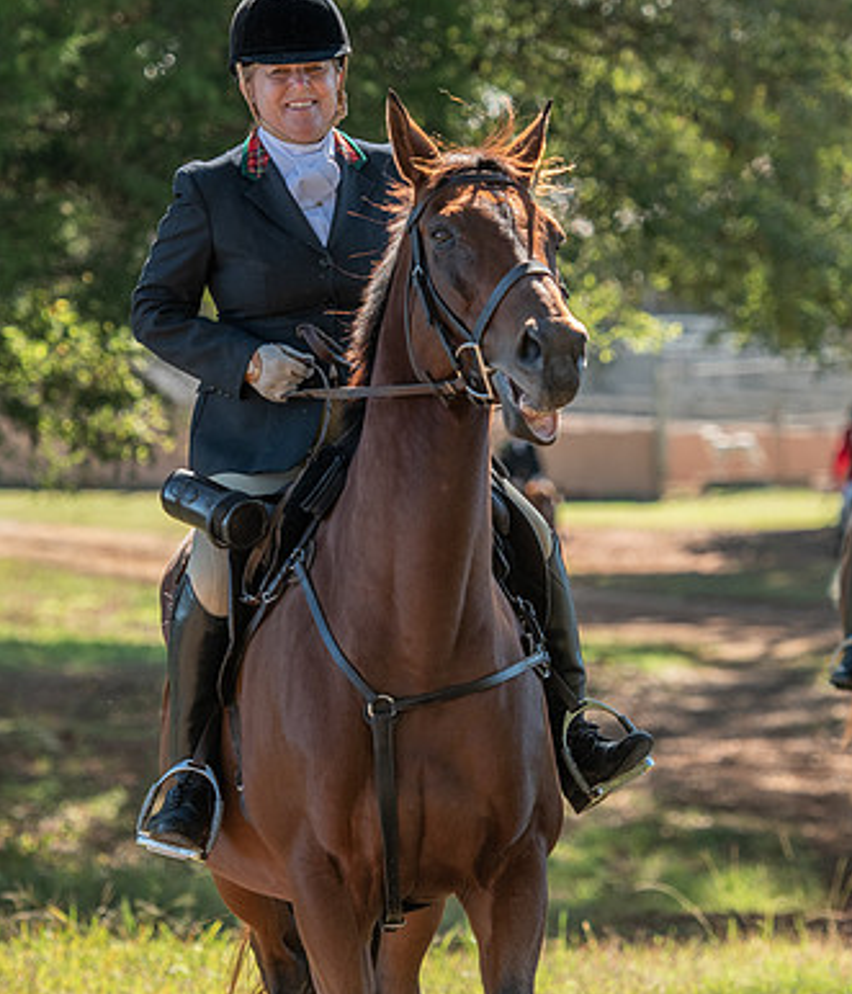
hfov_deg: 6.2
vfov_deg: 7.3
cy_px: 456
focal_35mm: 258
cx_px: 448
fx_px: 7804
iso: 280
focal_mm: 125
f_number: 4
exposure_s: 1/320
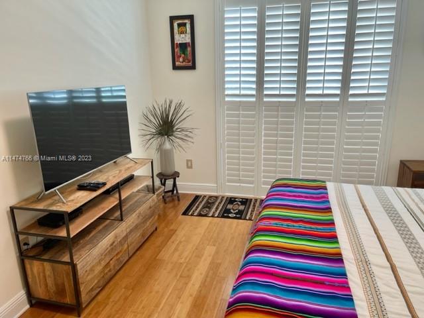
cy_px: 159
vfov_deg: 53.1
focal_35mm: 26
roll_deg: +0.4
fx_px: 318
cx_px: 212
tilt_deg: -15.8
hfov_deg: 67.3
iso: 64
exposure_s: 1/60
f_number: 1.6
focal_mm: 5.1
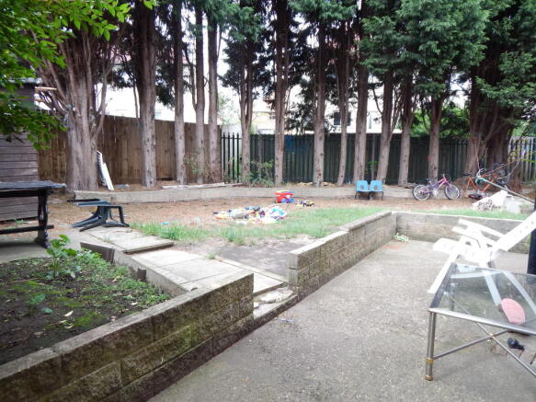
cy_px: 201
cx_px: 268
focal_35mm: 23
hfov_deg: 73.9
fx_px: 356
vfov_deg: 58.9
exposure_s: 1/50
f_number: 3
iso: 125
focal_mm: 4
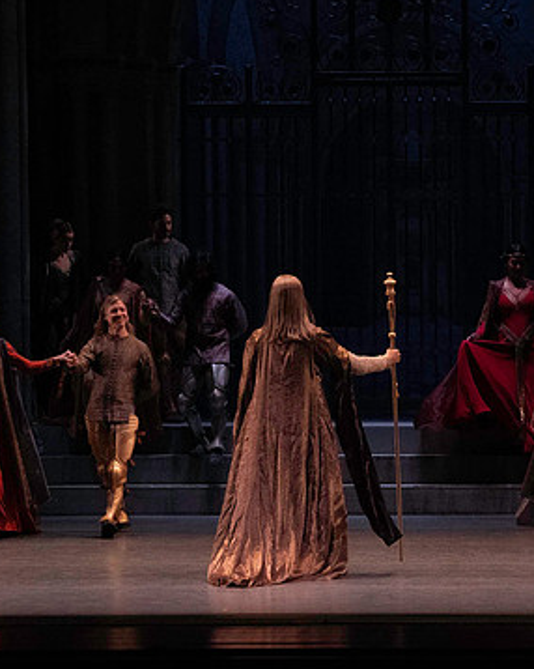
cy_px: 343
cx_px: 454
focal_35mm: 204
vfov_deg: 9.5
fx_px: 4034
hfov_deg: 7.6
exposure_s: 1/400
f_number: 7.1
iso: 12800
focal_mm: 134
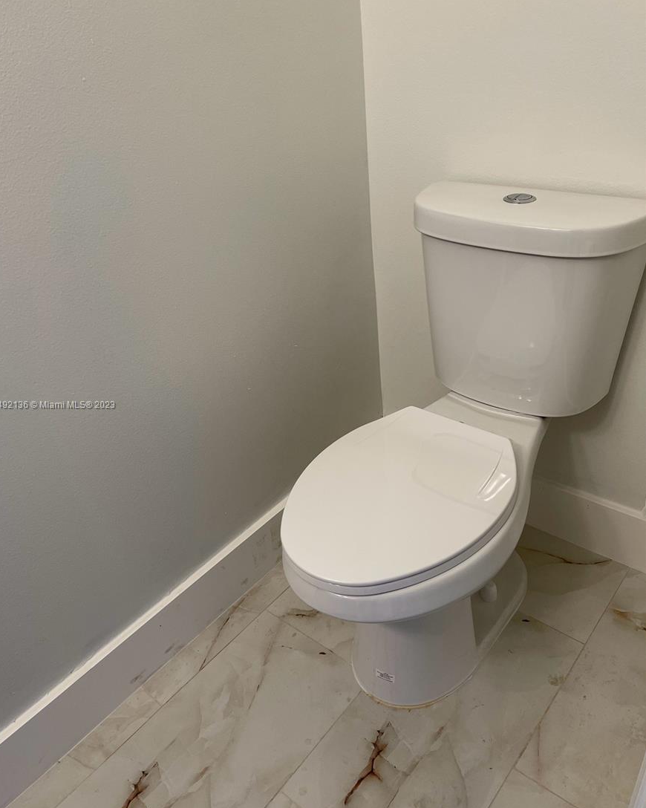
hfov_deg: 51.5
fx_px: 669
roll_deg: +7.5
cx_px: 313
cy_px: 405
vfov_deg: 62.2
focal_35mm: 28
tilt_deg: -32.3
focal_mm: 5.1
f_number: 1.6
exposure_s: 1/60
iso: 64
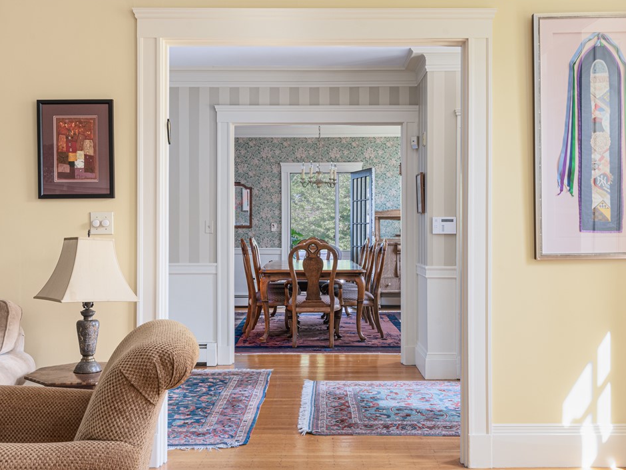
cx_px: 324
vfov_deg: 36.0
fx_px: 723
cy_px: 232
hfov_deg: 46.8
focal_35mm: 40
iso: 400
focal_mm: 24
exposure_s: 1/13
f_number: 10
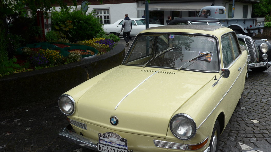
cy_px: 82
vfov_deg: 32.8
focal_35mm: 36
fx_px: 259
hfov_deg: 55.3
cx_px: 143
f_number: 2.8
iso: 80
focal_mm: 6
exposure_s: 1/1000
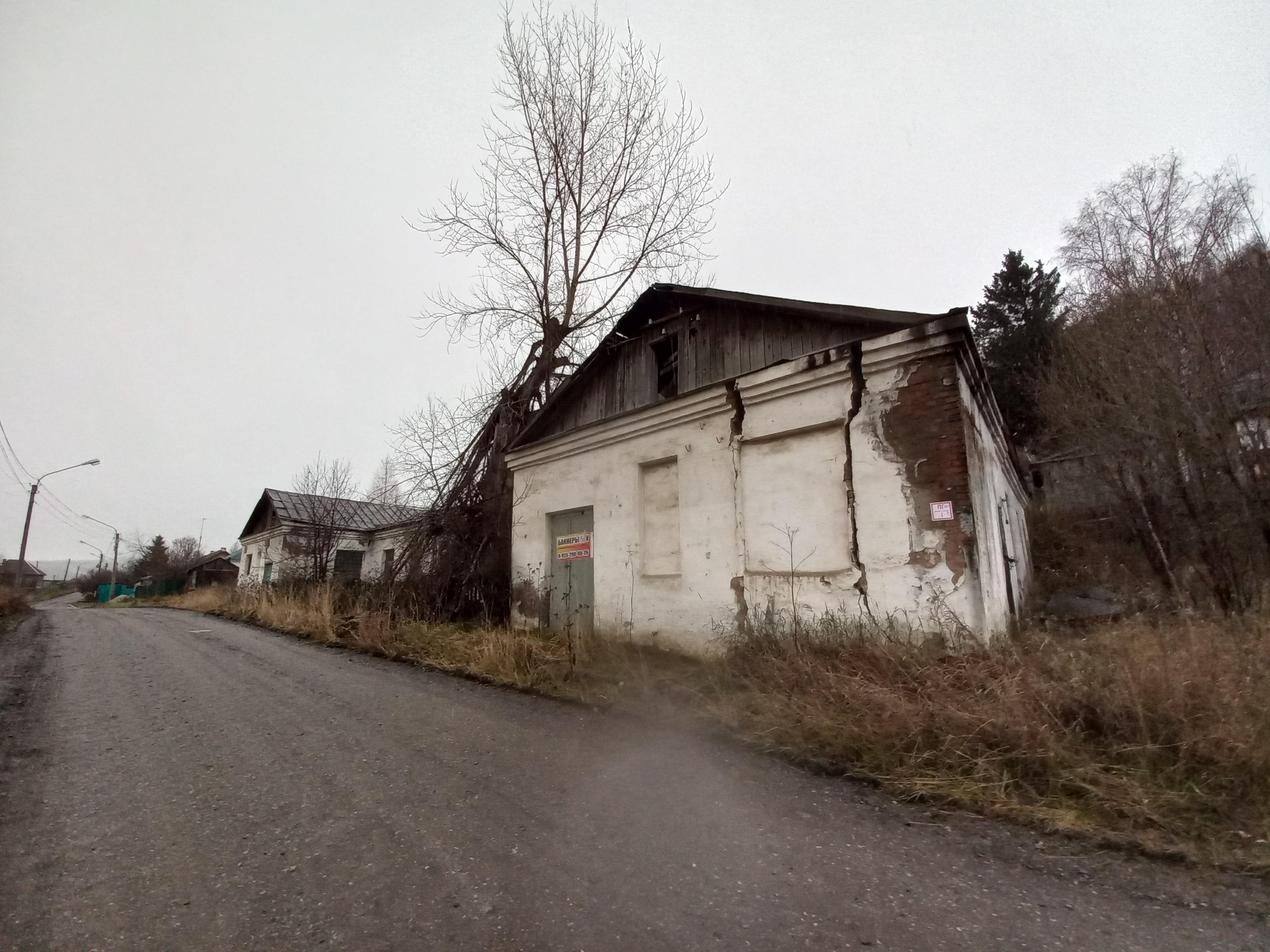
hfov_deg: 106.2
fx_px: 477
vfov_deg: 89.9
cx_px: 635
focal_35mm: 13
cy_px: 476
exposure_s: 1/50
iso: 100
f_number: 2.2
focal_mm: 1.42
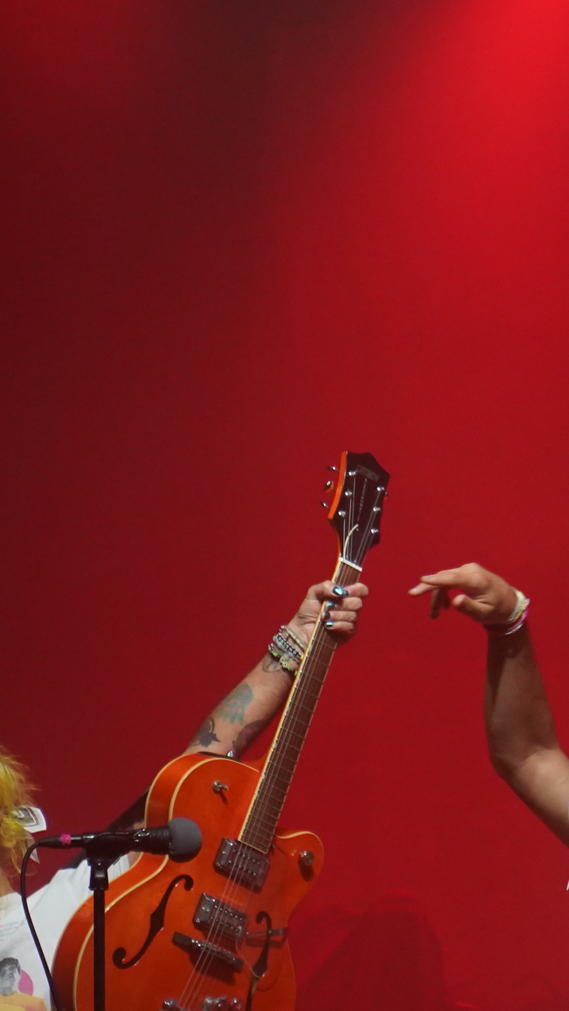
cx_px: 448
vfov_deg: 7.6
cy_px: 598
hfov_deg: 4.3
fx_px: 7619
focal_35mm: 284
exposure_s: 1/160
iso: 3200
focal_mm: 105
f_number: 4
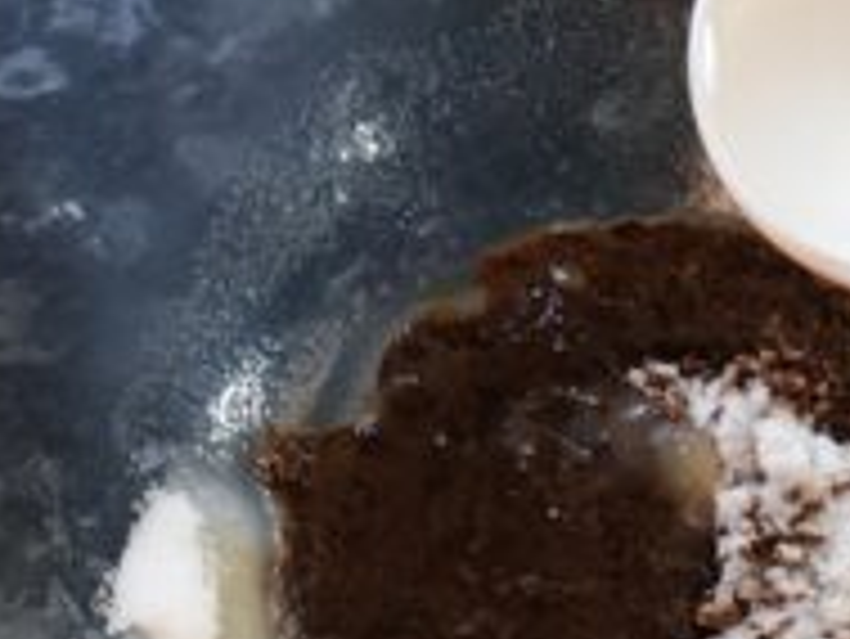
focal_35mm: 157
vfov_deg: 9.3
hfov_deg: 12.4
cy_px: -225
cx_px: 814
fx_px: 3858
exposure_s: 1/100
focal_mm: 4.15
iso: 32
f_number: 2.2
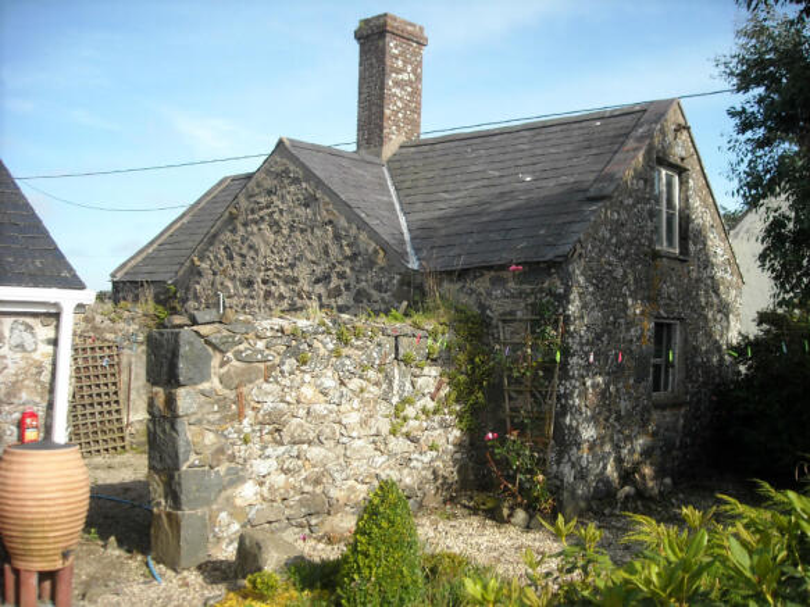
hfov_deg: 52.6
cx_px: 405
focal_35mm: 35
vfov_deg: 40.7
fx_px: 819
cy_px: 304
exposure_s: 1/176
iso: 64
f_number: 5.6
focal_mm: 5.7
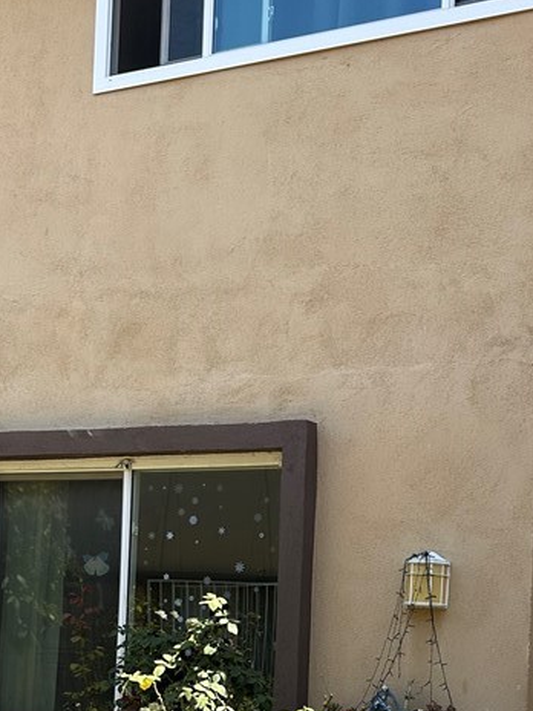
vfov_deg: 34.3
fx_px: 1088
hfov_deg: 27.4
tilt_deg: +1.5
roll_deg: -3.5
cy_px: 628
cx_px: 328
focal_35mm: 53
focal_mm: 6.86
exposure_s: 1/685
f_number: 1.78
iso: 80
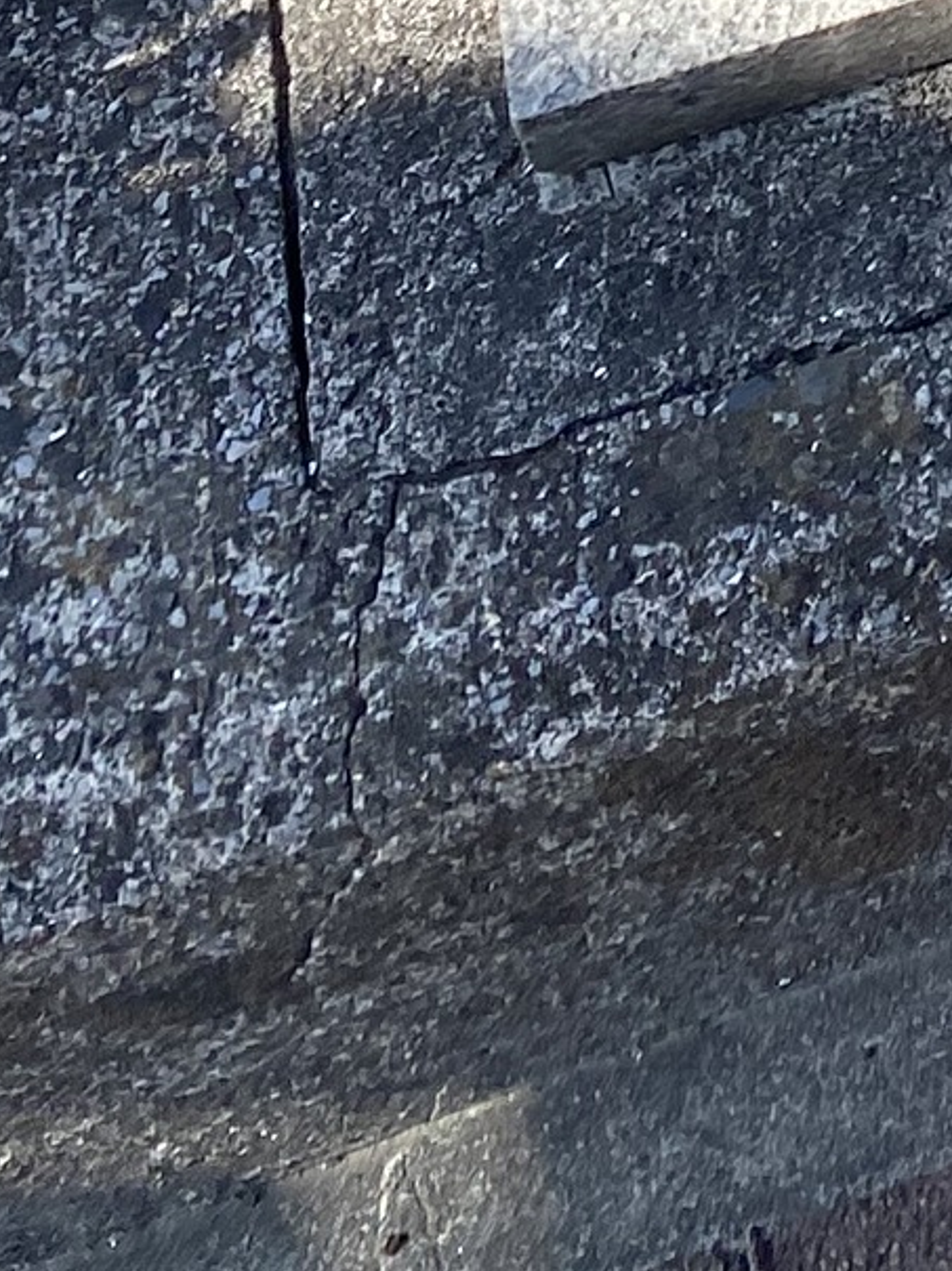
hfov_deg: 10.2
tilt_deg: -42.8
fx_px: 4735
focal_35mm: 129
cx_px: 2186
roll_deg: -0.4
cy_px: -1679
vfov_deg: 12.4
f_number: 1.8
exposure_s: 1/788
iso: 32
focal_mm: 4.25
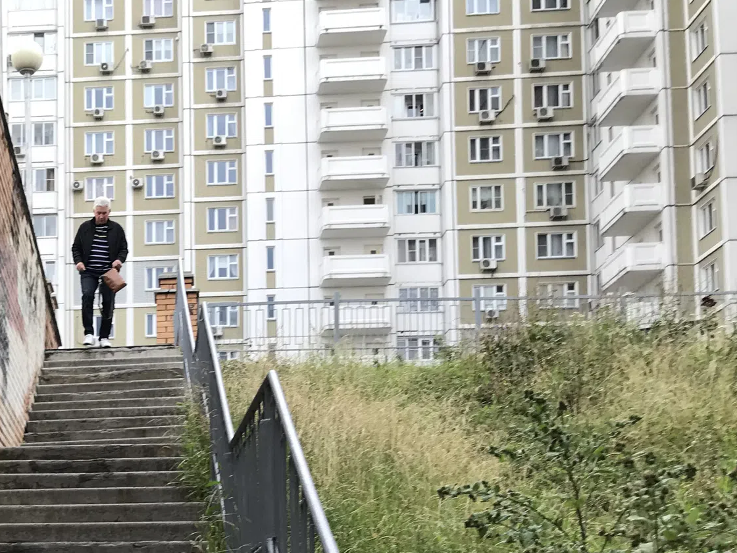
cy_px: 591
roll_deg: -0.3
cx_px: -22
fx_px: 1277
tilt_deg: +6.4
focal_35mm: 60
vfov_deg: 23.1
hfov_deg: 29.7
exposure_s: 1/164
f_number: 1.8
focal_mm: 3.99
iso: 20
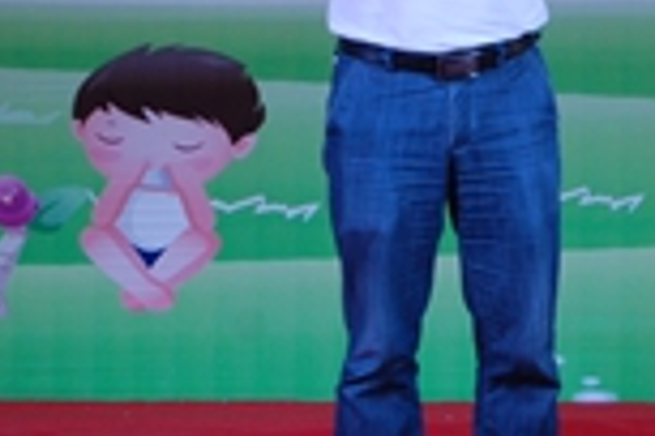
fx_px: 4905
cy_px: 9
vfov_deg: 5.1
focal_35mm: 270
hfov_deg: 7.6
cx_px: 368
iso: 400
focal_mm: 55
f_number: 5.6
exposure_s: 1/50
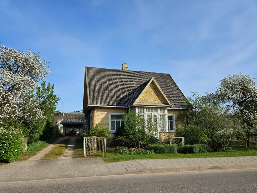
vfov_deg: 56.8
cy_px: 100
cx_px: 127
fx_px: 178
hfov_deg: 71.6
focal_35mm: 24
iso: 25
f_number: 1.8
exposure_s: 1/1904
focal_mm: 5.4
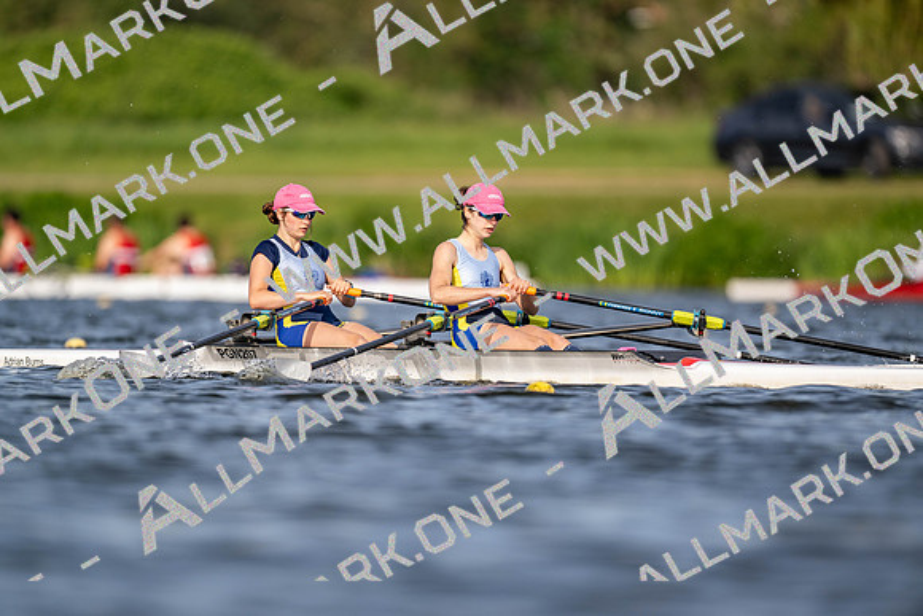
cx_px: 462
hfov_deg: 3.4
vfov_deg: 2.3
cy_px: 308
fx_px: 15386
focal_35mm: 600
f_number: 4
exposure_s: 1/2500
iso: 250
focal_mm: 600
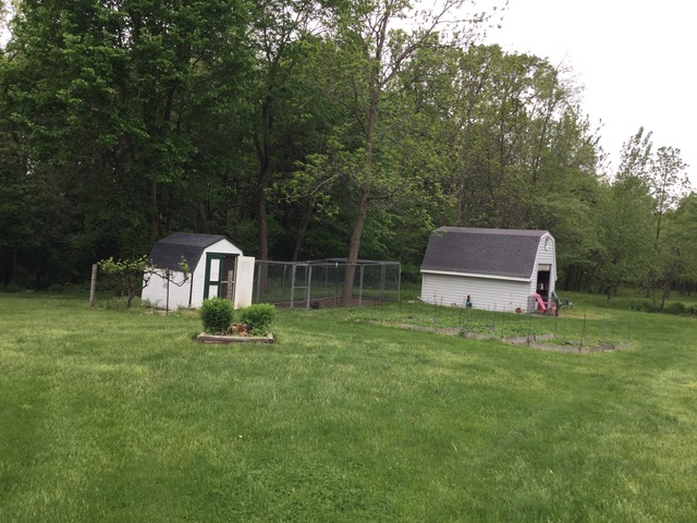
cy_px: 262
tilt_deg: -4.8
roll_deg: -0.5
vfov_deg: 45.4
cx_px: 348
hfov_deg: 58.4
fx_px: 624
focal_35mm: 31
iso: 25
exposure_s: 1/254
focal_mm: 3.3
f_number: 2.4
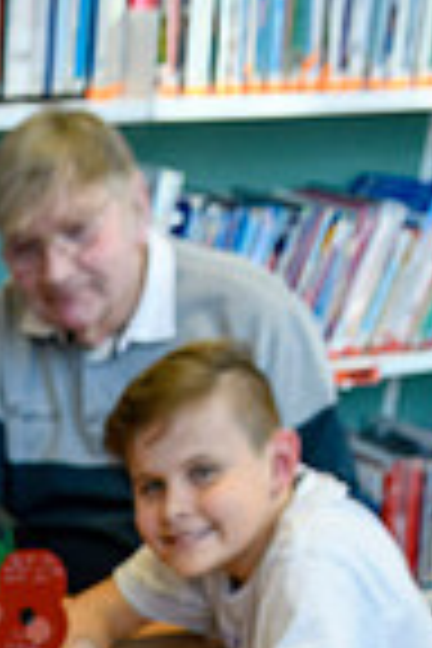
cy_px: 1004
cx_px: -122
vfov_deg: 18.8
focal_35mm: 94
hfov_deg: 14.0
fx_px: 1692
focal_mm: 20
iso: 1600
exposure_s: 1/160
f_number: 5
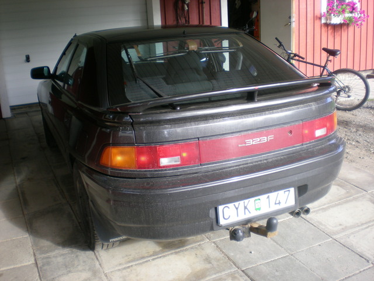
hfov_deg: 49.0
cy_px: 140
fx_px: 411
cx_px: 187
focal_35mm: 38
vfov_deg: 37.7
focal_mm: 6.3
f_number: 3.1
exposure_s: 1/61.8
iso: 65
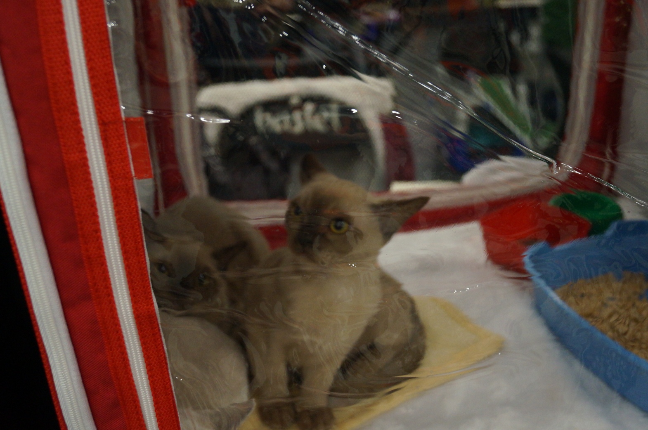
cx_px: 324
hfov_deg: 49.6
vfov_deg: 34.1
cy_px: 215
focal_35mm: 39
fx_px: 701
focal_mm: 26
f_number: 4.5
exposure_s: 1/60
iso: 2000
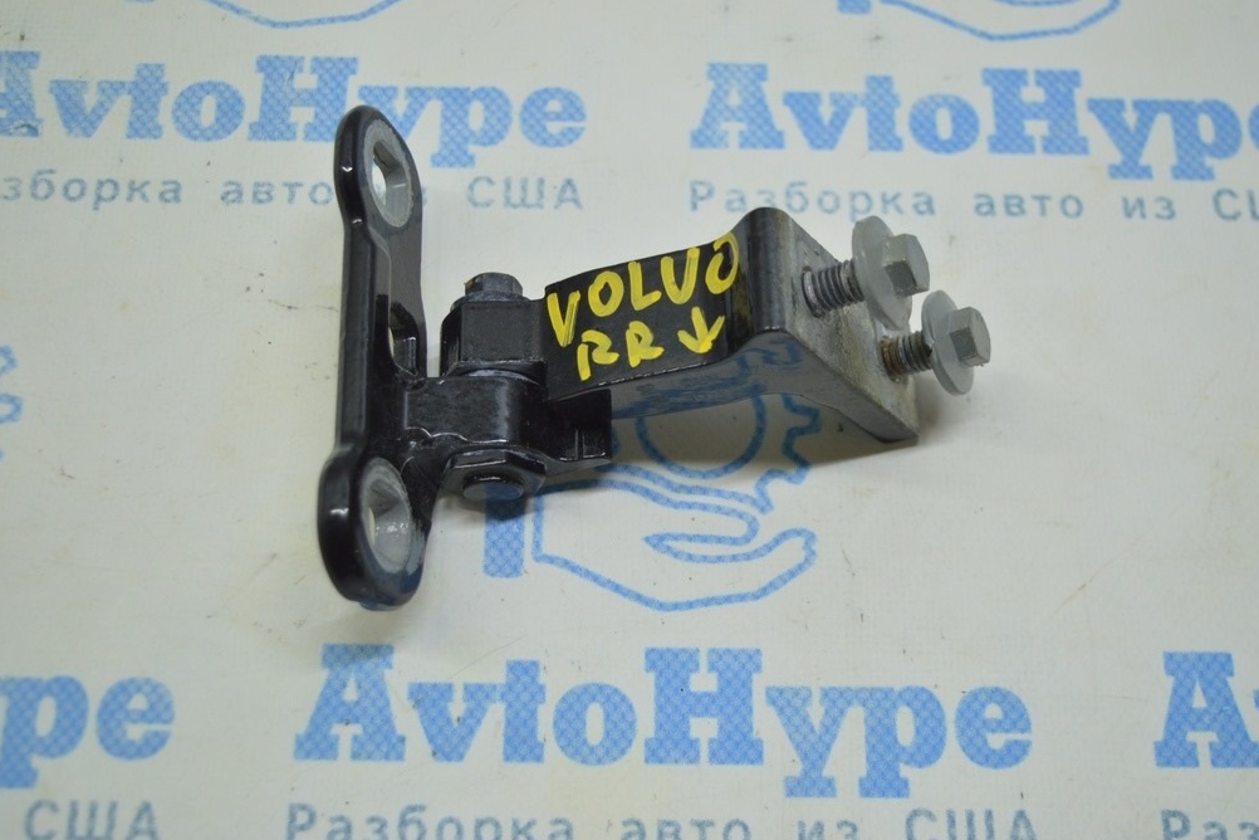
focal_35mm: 49
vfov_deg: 27.5
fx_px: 1714
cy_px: 421
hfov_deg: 40.3
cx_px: 630
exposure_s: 1/50
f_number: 4.5
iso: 400
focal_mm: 32
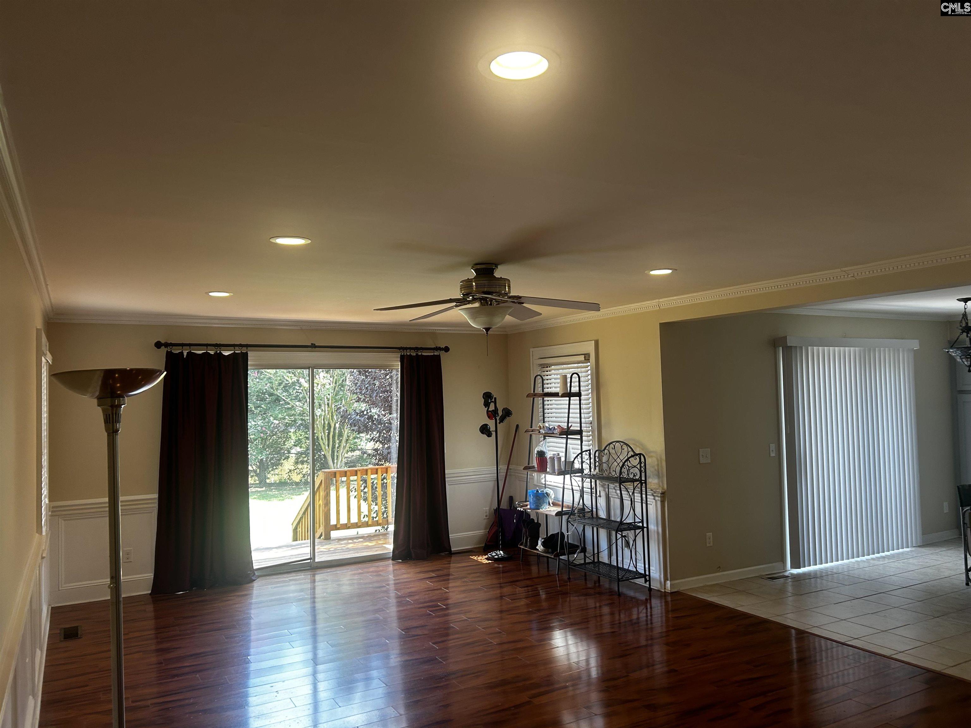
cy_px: 364
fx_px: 729
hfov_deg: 67.3
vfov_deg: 53.1
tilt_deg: +1.5
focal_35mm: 26
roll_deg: +1.0
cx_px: 486
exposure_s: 1/120
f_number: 1.5
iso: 80
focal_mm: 5.7
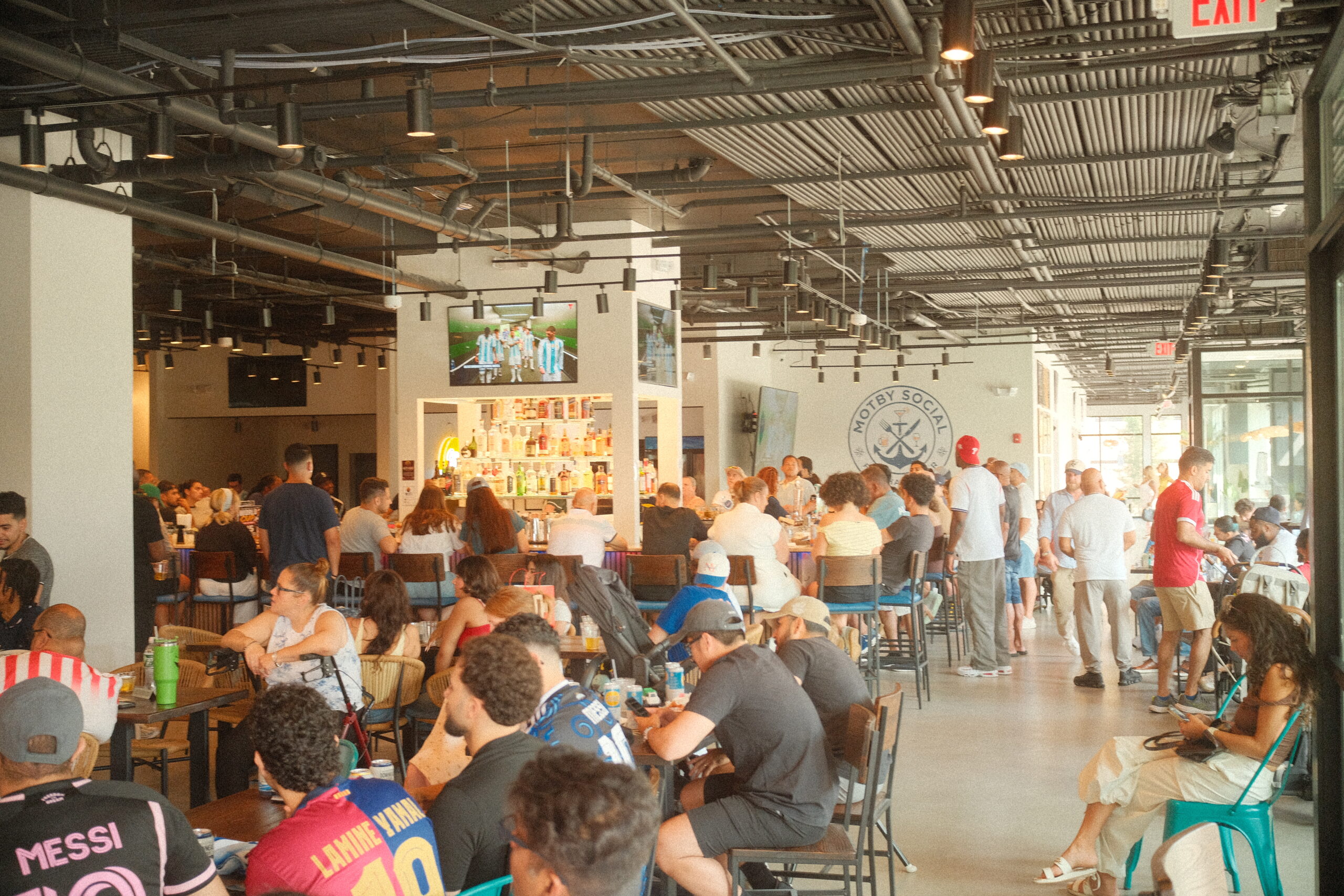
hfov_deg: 47.4
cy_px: 448
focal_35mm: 41
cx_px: 672
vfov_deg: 32.6
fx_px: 1531
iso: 1250
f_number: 2.8
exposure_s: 1/100
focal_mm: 27
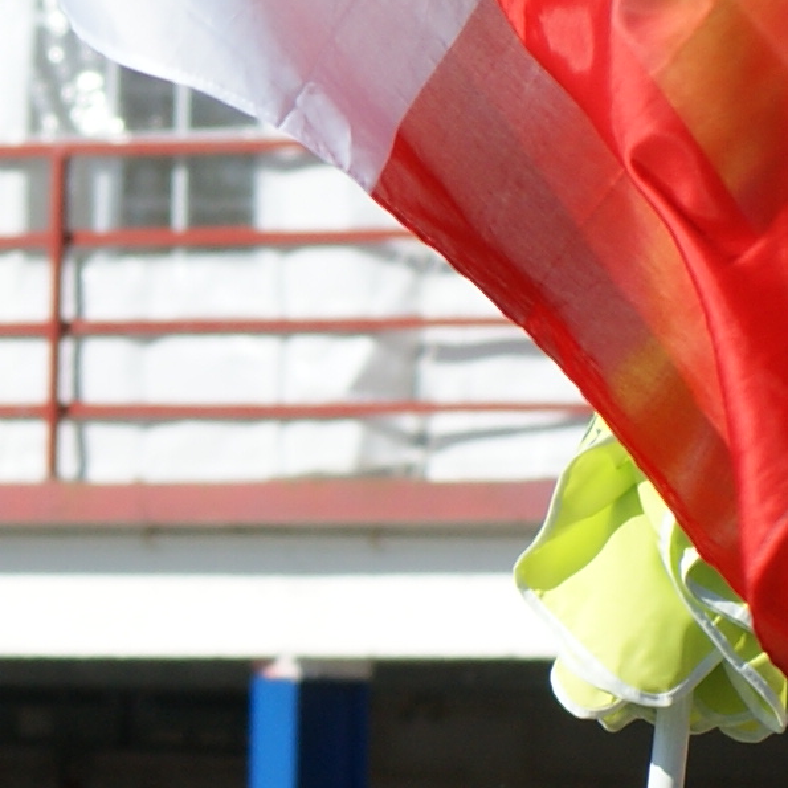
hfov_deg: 2.4
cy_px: -49
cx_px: -222
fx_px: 18988
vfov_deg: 2.4
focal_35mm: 737
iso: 100
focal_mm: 75
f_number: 6.3
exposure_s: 1/400
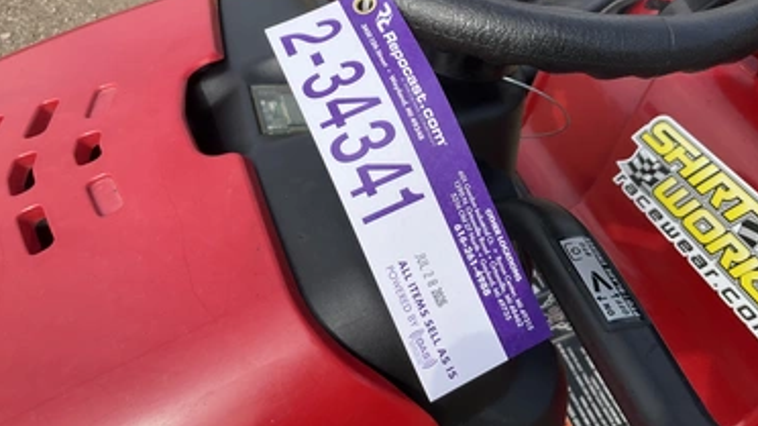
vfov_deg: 34.4
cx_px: 387
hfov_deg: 58.0
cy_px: 149
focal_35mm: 34
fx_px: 683
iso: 25
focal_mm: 3
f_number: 1.8
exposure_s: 1/1121
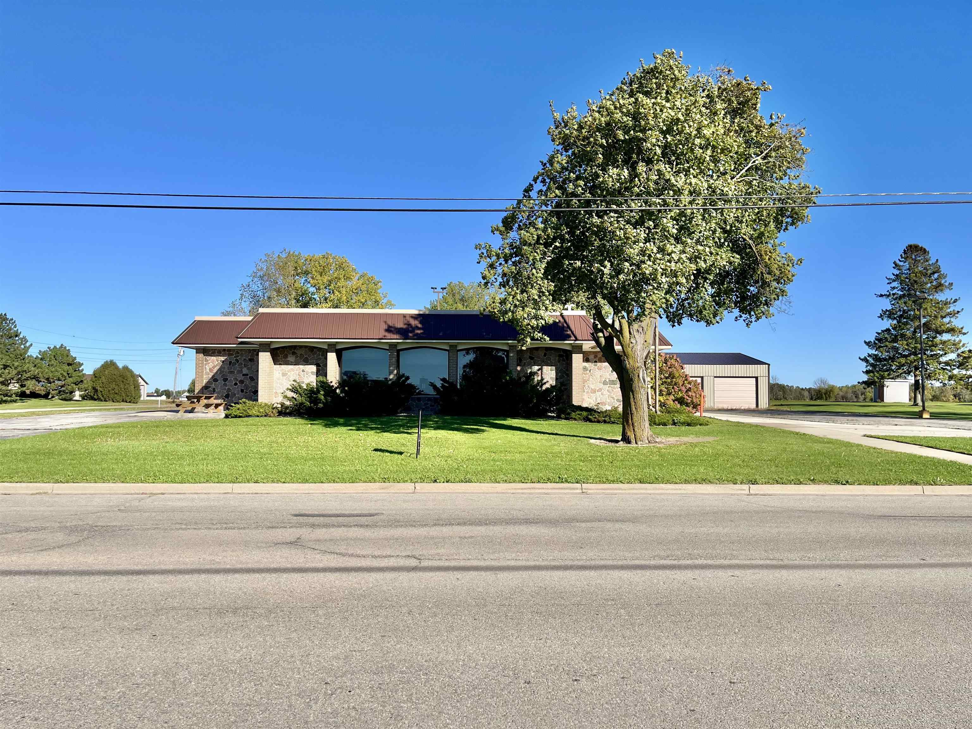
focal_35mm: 26
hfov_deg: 67.3
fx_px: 730
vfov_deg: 53.1
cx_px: 486
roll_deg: -0.3
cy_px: 364
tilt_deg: +2.6
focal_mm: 5.1
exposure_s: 1/3521
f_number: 1.6
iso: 50
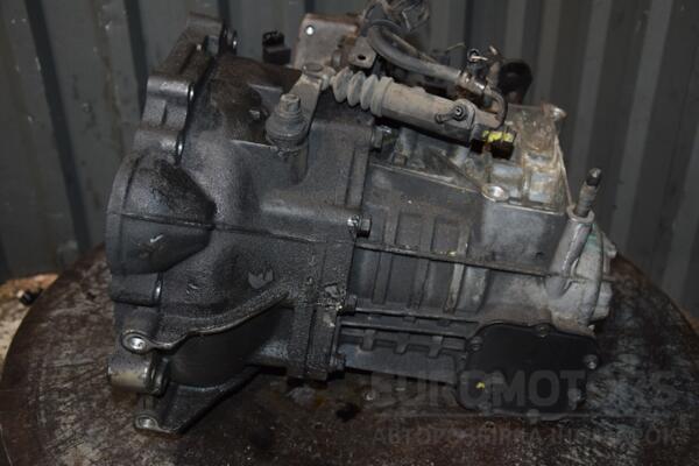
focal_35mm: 42
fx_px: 815
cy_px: 233
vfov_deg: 31.9
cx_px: 350
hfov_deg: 46.4
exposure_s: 1/60
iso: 800
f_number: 5
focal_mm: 28
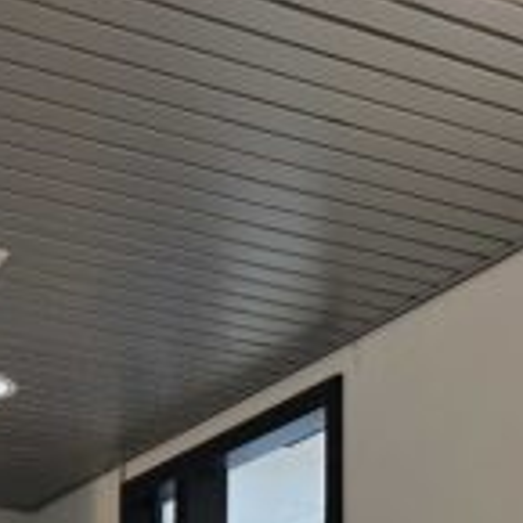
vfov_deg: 16.6
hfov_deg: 17.7
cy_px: 790
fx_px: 1624
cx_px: 573
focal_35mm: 95
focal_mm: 5.7
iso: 160
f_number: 1.5
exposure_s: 1/50
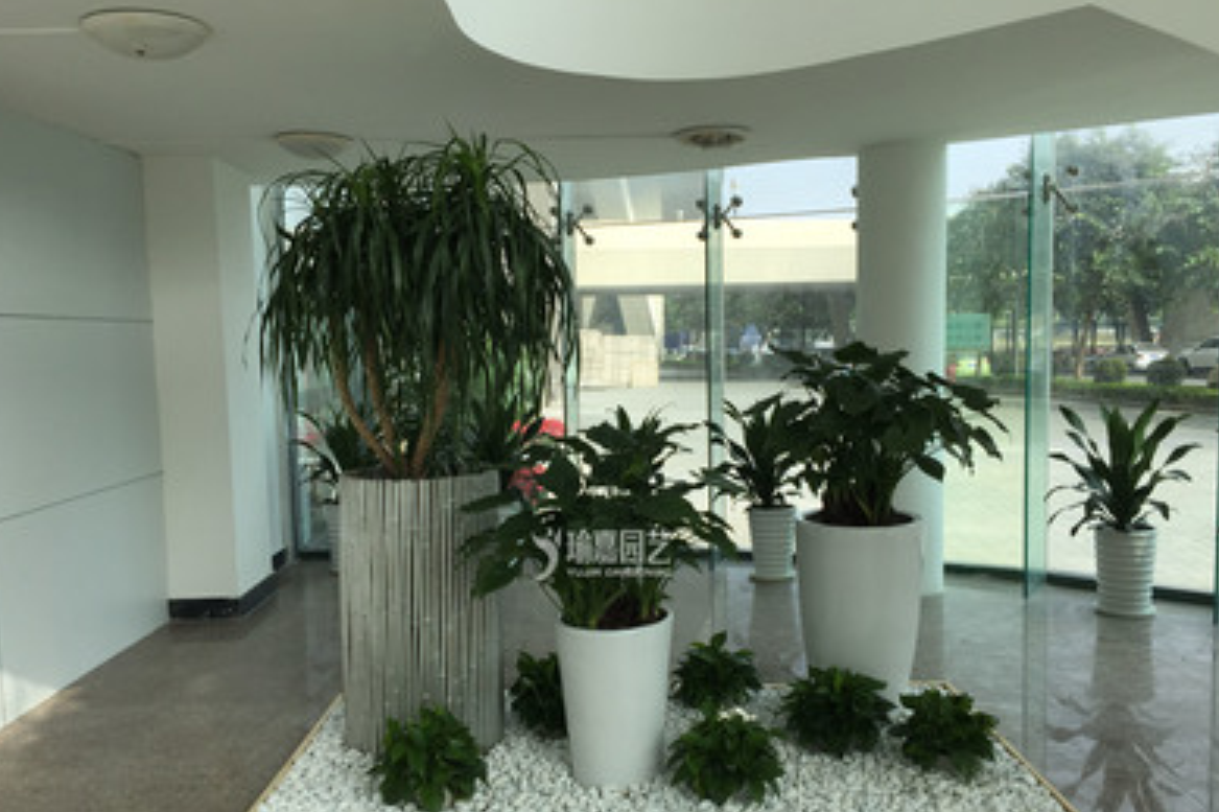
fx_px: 1049
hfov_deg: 60.3
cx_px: 605
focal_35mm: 31
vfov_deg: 42.2
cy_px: 458
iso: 32
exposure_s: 1/542
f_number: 2.2
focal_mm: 4.15
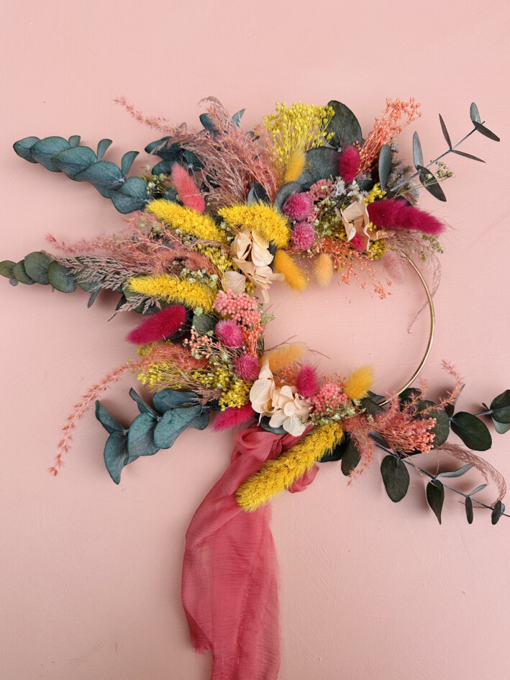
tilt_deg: -86.1
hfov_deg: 53.0
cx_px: 270
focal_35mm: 26
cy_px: 362
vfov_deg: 67.2
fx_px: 511
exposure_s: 1/1721
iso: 80
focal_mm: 6.86
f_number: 1.78
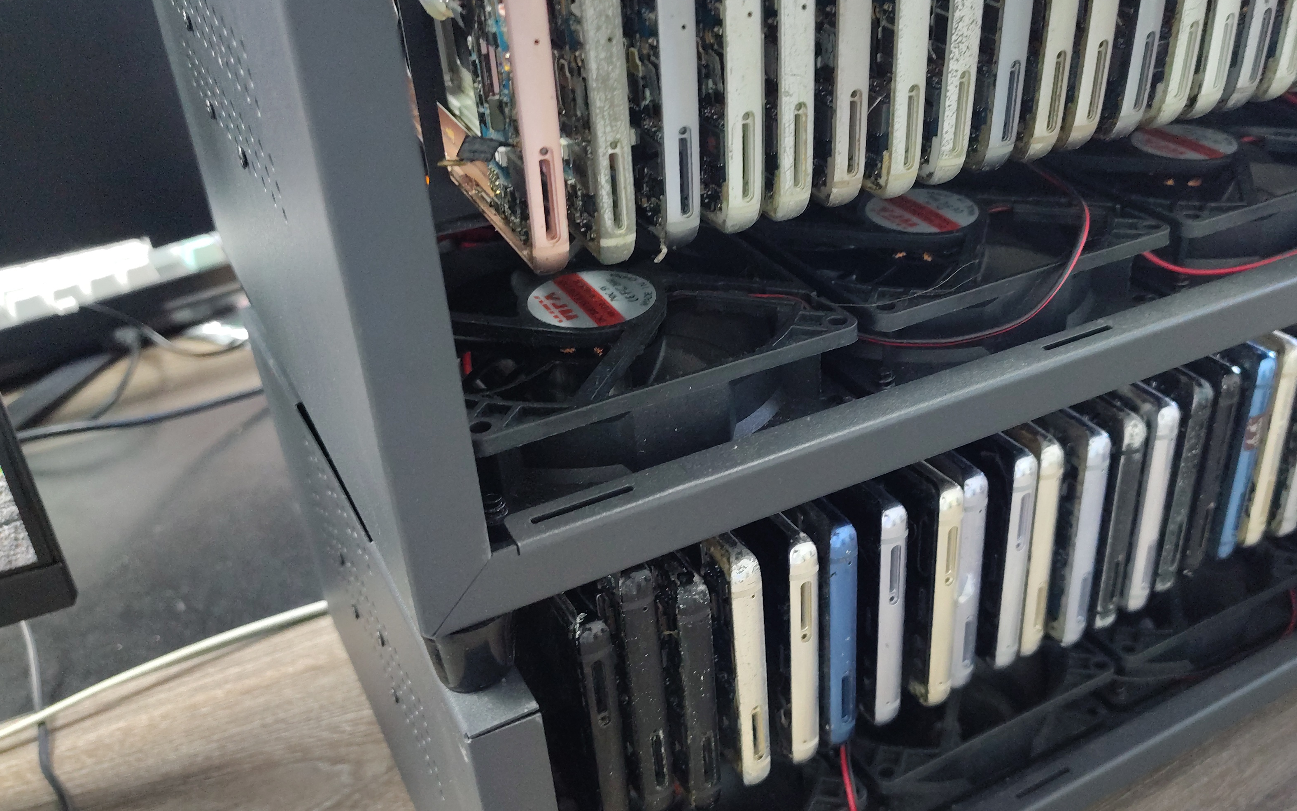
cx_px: 758
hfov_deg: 57.8
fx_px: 1167
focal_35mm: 33
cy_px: 436
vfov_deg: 38.3
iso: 803
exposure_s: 1/33.3
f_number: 1.8
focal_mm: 5.56
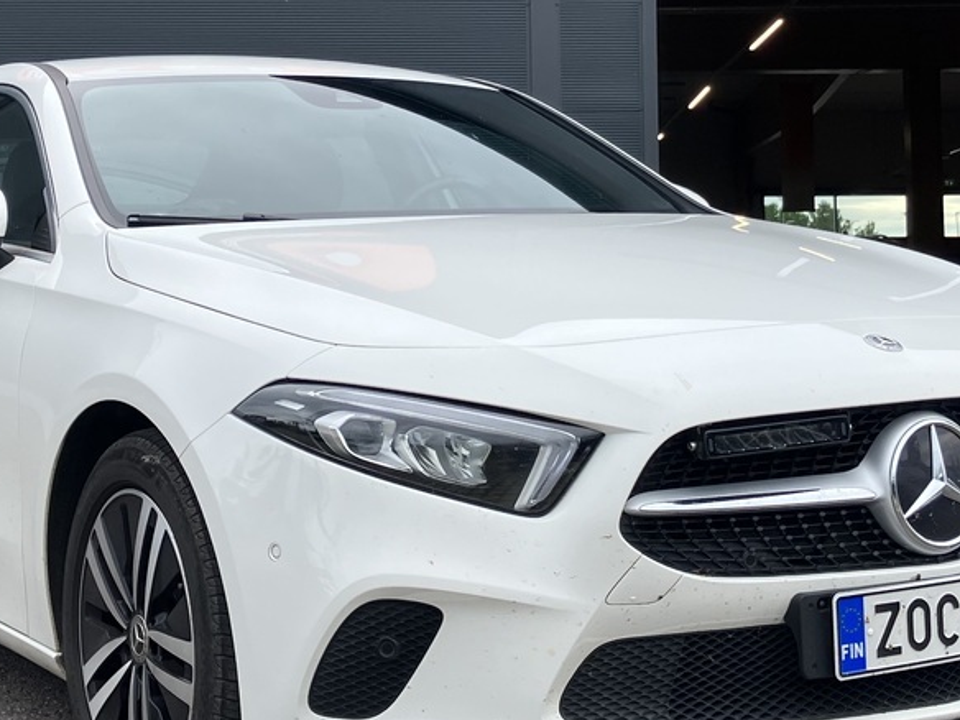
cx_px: 449
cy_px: 192
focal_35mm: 69
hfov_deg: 28.2
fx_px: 1914
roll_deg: +0.1
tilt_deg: +4.8
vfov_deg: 21.2
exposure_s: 1/546
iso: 32
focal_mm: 3.99
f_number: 1.8
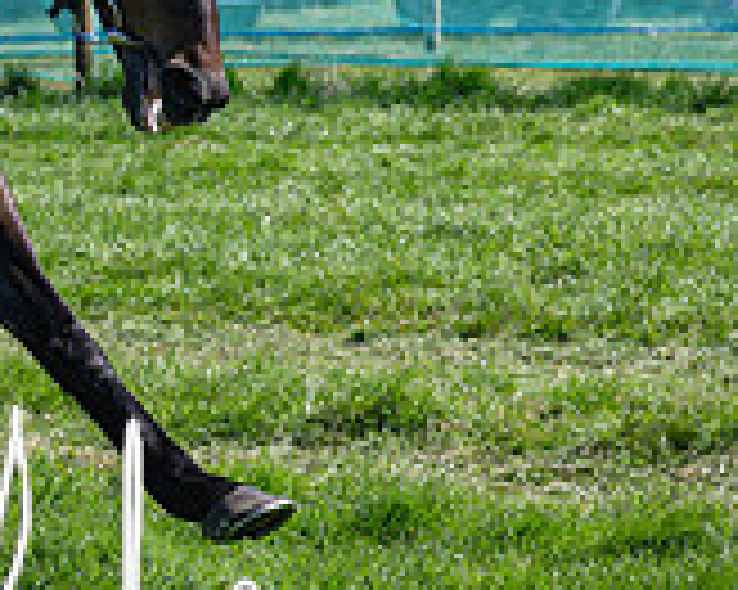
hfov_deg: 7.0
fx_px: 5959
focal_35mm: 273
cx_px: -174
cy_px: 106
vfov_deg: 5.7
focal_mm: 70
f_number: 5
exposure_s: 1/2000
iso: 400
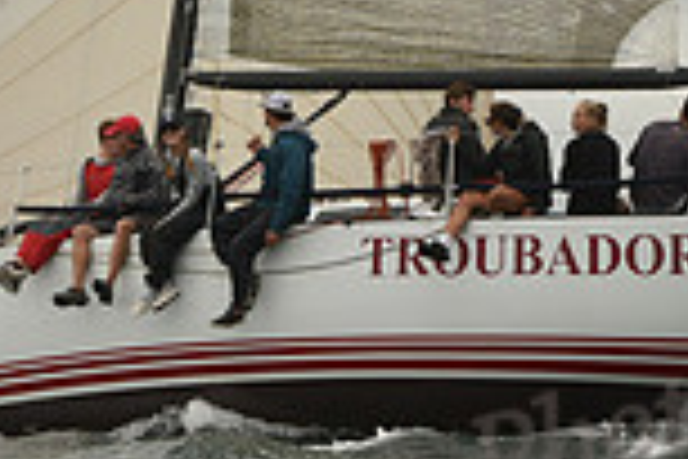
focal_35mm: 284
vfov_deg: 4.8
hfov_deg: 7.3
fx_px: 5427
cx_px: 243
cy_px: -241
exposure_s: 1/800
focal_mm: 75
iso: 320
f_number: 9
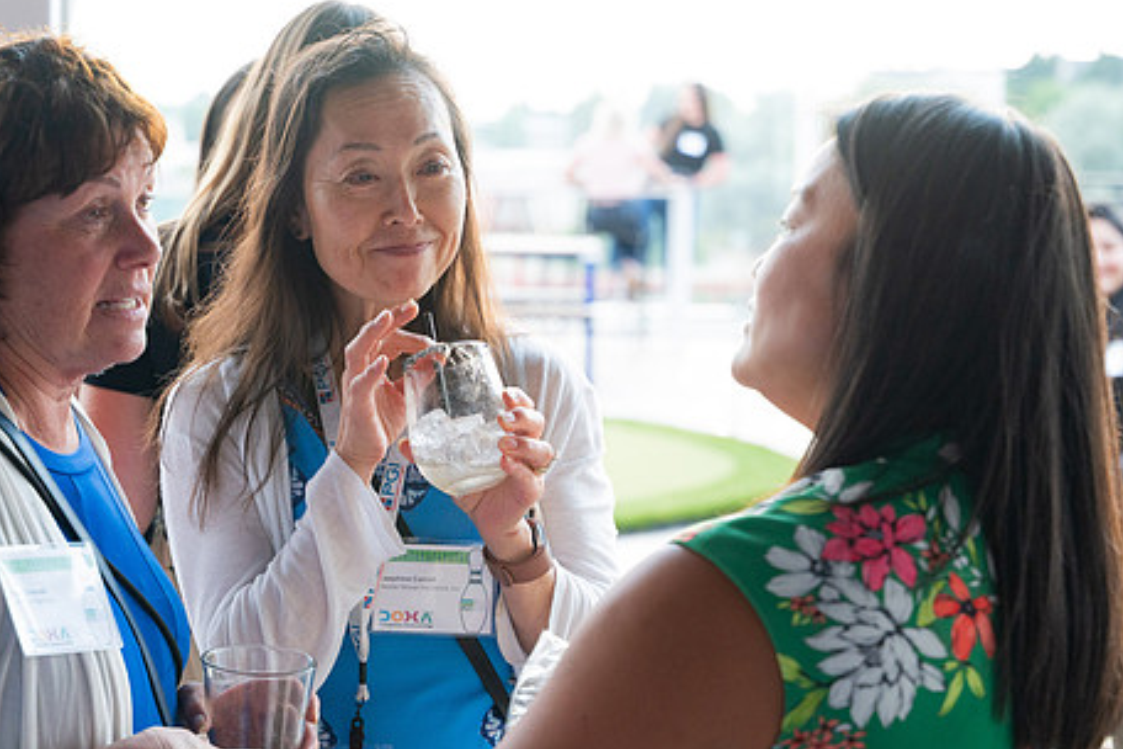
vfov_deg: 13.3
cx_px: 423
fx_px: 3213
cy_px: 361
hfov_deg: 19.8
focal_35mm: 103
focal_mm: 75
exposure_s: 1/640
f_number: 4.5
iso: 1250
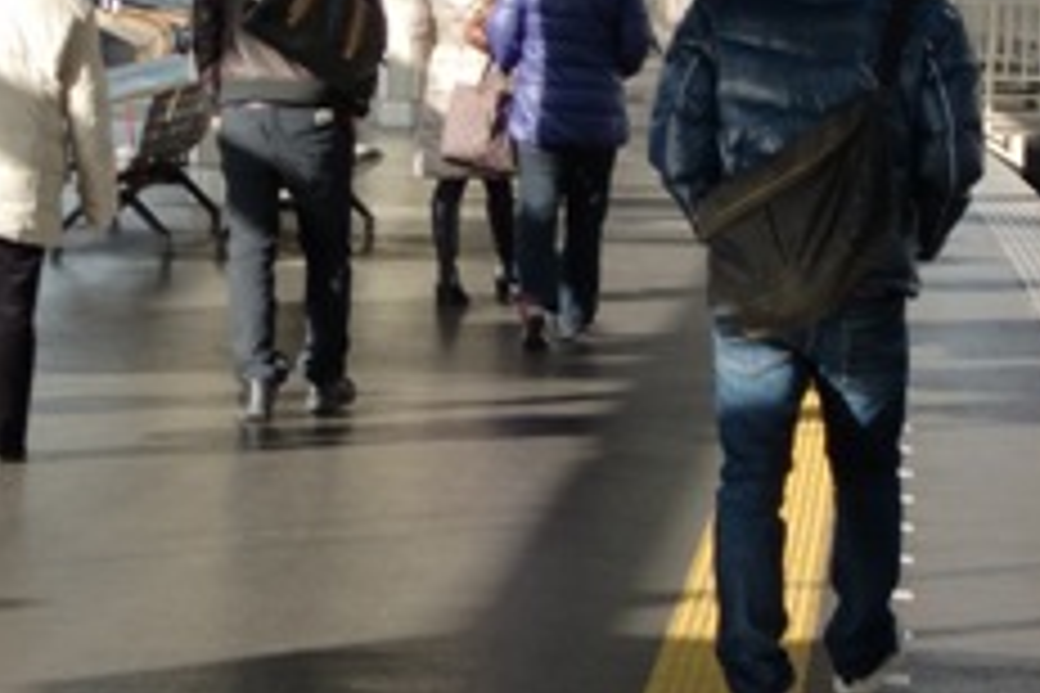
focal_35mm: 154
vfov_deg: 8.9
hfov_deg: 13.3
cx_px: 423
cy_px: 171
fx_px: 4449
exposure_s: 1/100
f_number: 5.2
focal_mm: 16.5
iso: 64
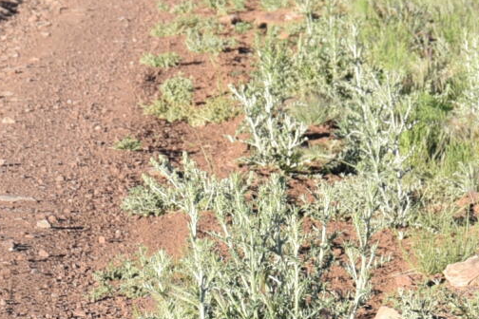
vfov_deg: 2.8
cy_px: 186
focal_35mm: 488
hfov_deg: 4.2
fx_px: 6493
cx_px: 307
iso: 200
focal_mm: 82
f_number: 8
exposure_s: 1/250
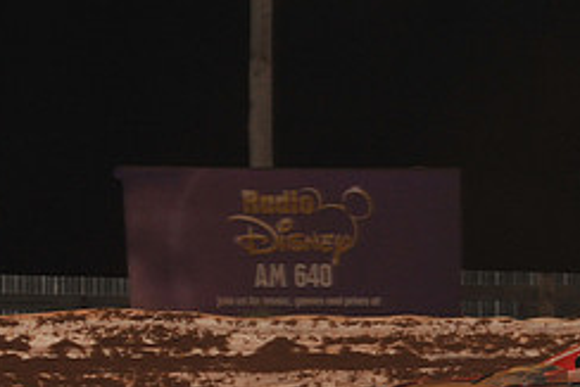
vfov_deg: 4.8
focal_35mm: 285
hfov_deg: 7.2
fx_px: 4594
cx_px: 661
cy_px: 363
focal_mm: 120
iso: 1250
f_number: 6.3
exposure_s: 1/320
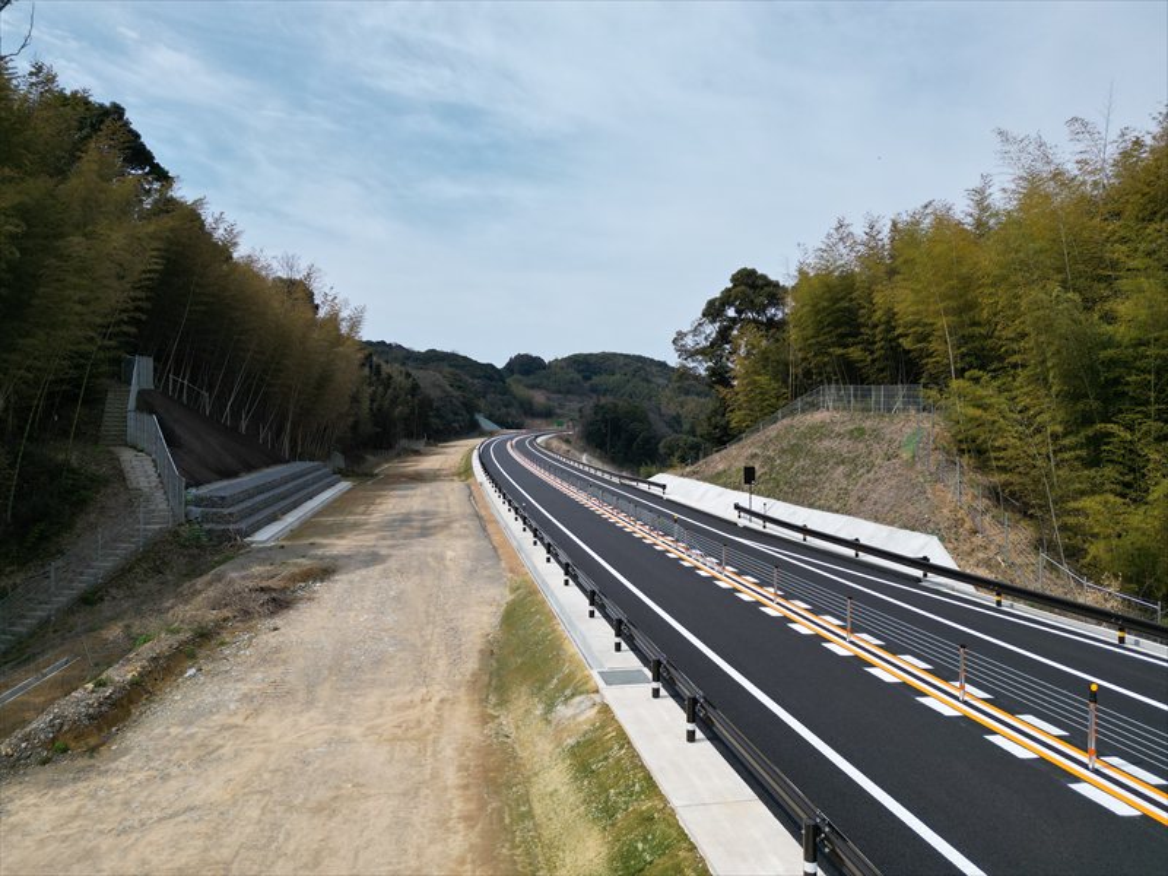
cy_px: 438
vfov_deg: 56.8
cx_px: 584
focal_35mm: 24
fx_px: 810
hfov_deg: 71.6
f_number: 1.7
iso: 120
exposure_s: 1/4000
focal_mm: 6.72
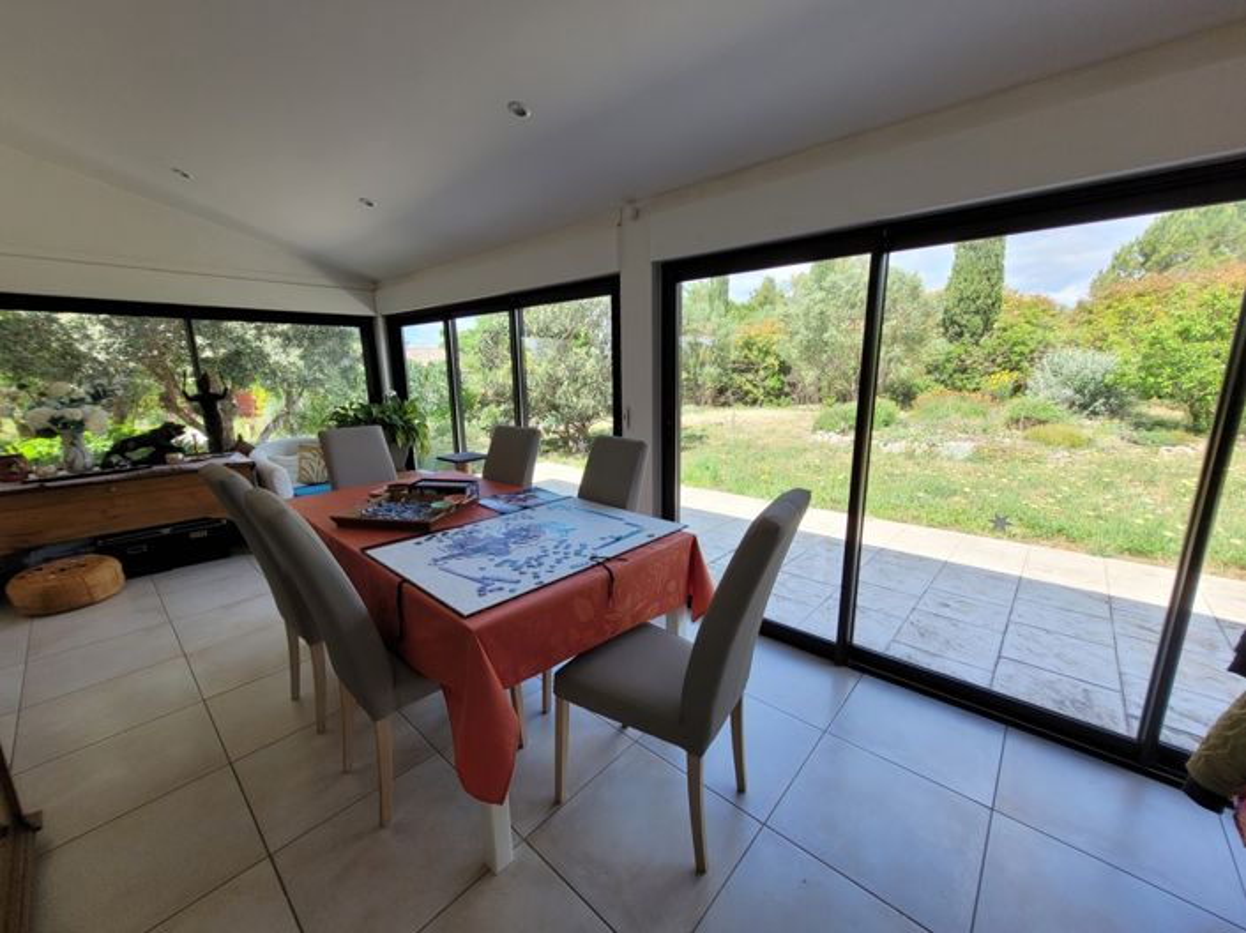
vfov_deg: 89.9
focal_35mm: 13
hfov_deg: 106.2
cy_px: 466
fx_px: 468
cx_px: 623
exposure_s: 1/283
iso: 40
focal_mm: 1.74
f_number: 2.2
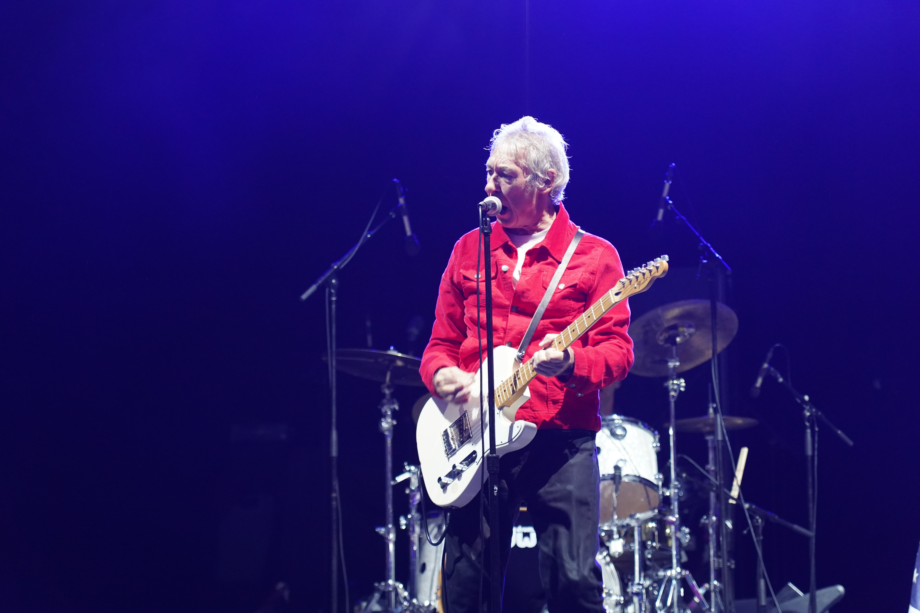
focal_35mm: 105
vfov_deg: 13.0
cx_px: 460
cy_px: 306
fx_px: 2683
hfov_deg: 19.5
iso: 5000
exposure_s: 1/125
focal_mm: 105
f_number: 4
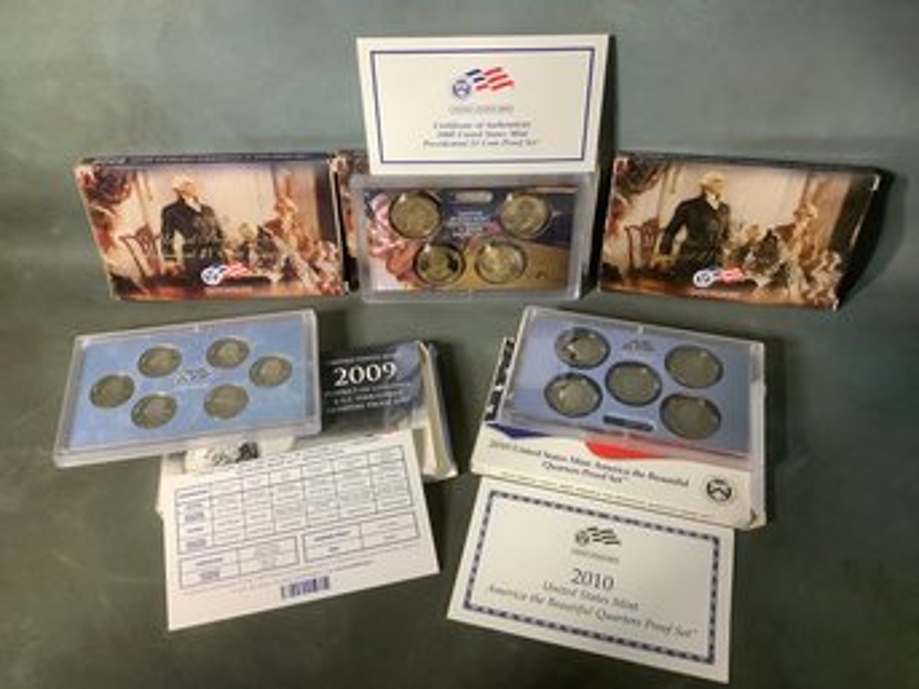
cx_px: 460
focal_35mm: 31
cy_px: 344
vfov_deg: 45.4
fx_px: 823
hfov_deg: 58.4
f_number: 2.4
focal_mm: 3.3
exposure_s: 1/50
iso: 250
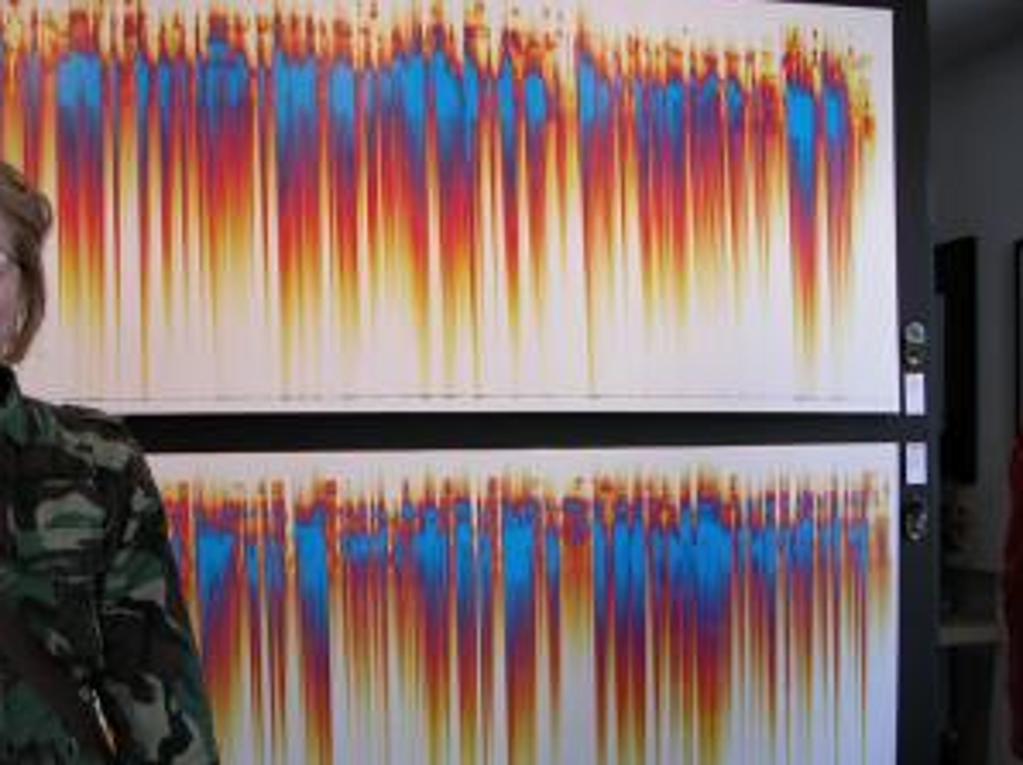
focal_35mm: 47
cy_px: 511
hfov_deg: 40.0
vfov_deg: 30.6
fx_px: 1388
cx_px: 354
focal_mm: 8.9
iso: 100
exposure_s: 1/72.3
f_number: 3.2
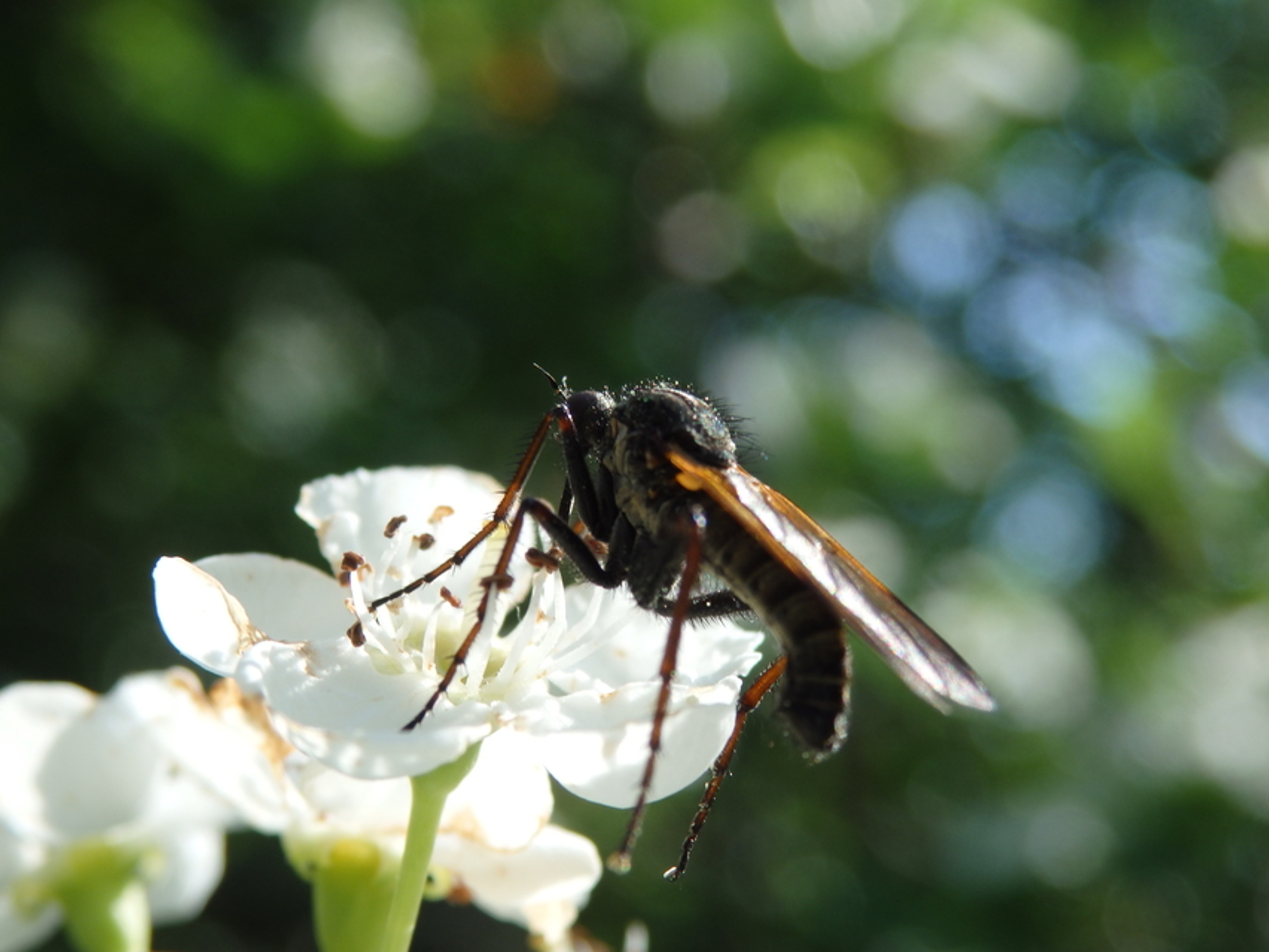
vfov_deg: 22.3
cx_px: 634
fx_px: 2420
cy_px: 476
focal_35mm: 66
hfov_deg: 29.4
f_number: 4.4
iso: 100
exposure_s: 1/250
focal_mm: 11.9
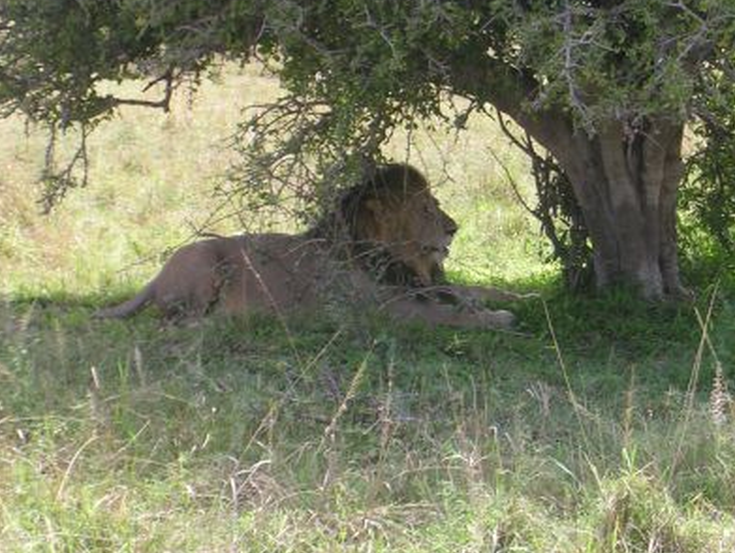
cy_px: 346
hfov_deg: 13.8
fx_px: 3039
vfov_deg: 10.4
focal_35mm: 143
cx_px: 366
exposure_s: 1/105
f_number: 4.6
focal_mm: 15.9
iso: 50
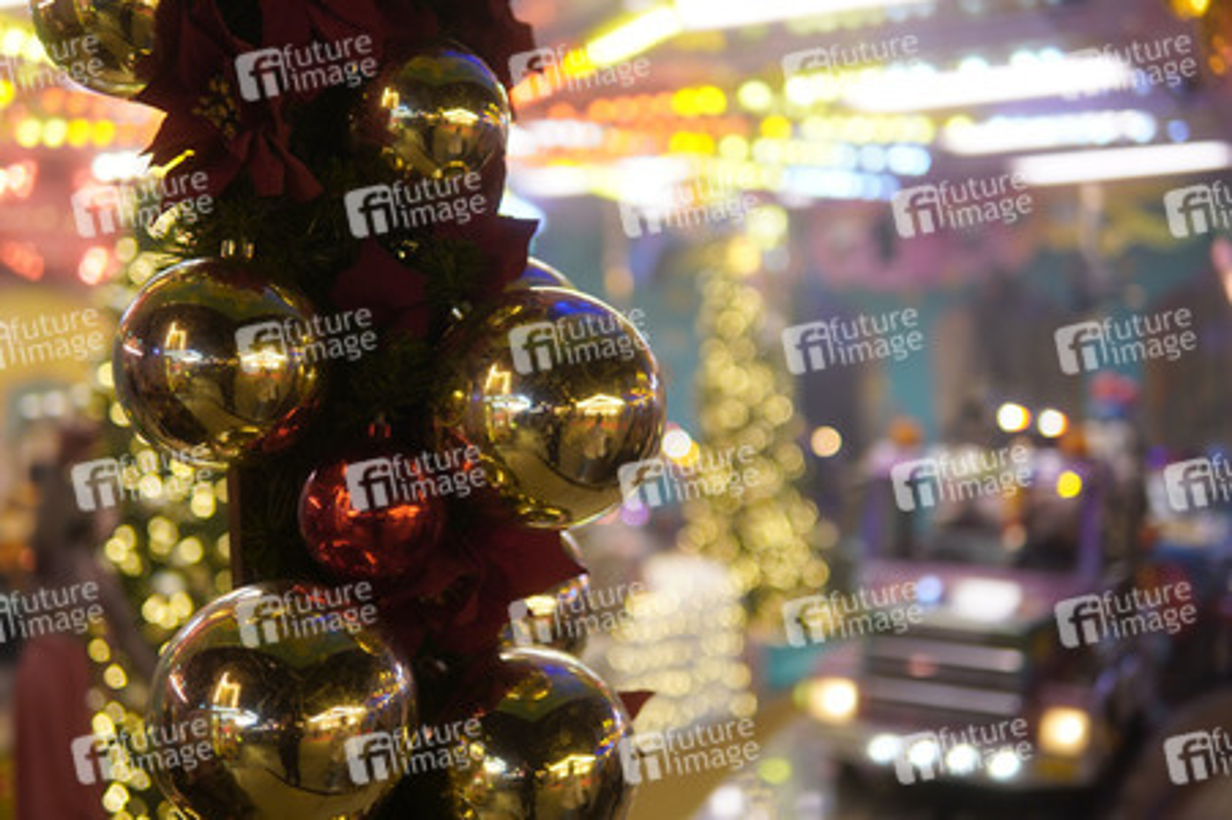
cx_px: 616
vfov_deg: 29.8
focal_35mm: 45
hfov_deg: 43.6
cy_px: 410
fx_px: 1539
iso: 100
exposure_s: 1/60
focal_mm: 30
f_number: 1.4
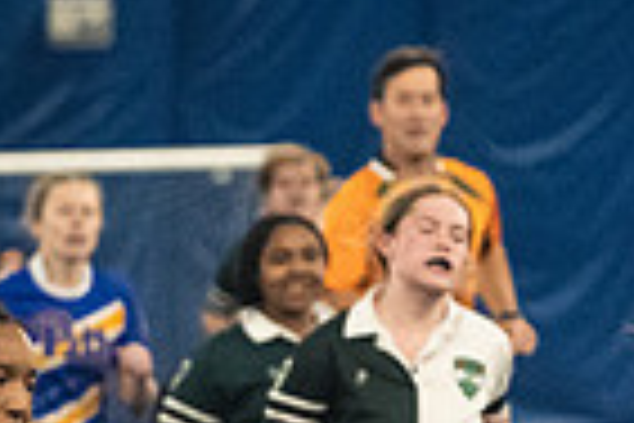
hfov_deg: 2.8
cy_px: 648
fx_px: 13066
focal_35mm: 742
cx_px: 791
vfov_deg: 1.9
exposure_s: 1/500
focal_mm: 120
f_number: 2.8
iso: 9000
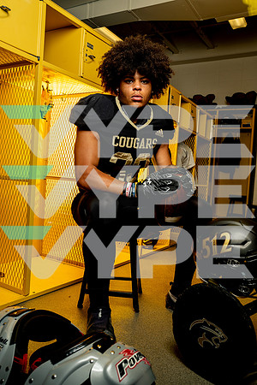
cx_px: 128
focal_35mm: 30
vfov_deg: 61.9
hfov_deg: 43.6
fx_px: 321
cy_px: 192
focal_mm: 30
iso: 250
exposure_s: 1/250
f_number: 5.6
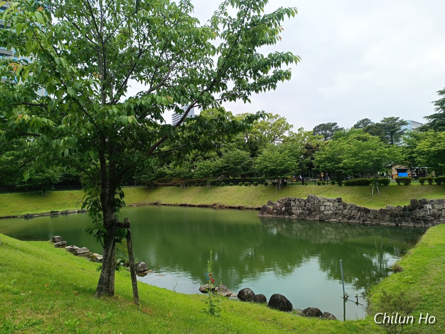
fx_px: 309
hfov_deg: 71.6
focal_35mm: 24
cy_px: 167
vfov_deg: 56.8
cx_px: 222
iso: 50
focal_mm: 6.14
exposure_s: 1/272
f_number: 1.65
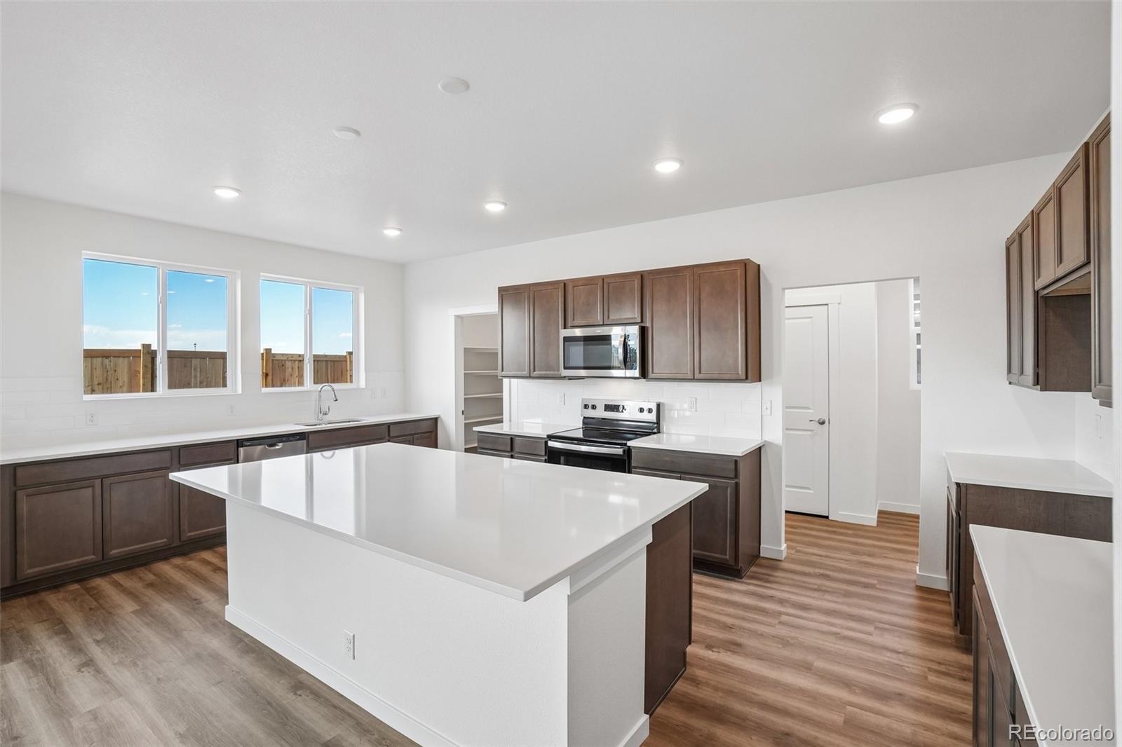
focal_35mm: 15
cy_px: 374
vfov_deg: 77.3
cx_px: 561
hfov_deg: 100.4
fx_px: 467
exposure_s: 1/60
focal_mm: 10
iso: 400
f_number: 8
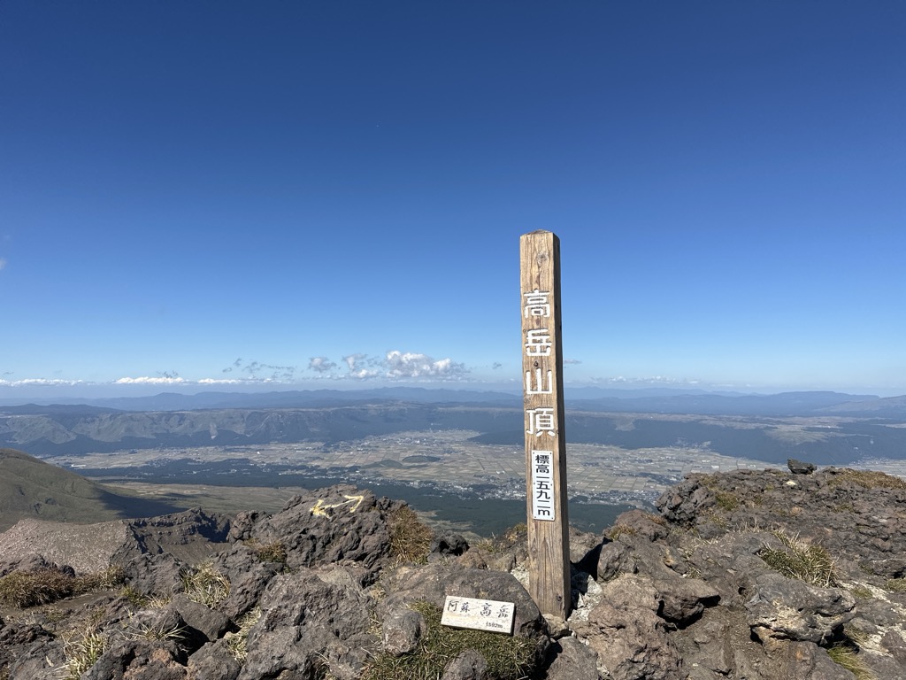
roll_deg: -0.8
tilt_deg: +4.0
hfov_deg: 71.6
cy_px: 340
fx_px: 628
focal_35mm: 24
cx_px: 453
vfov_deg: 56.8
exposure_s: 1/7042
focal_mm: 6.86
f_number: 1.78
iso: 80
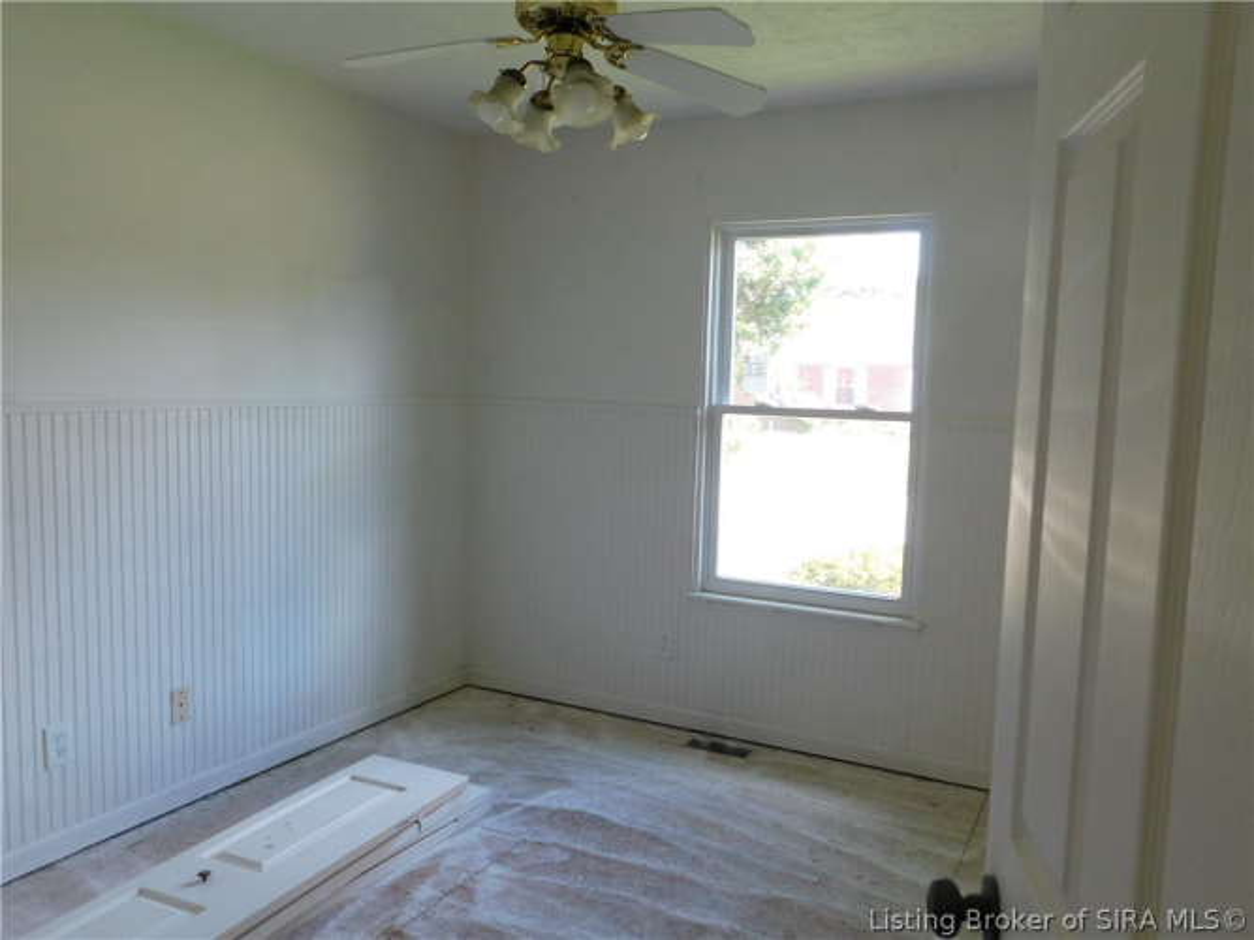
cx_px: 627
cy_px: 470
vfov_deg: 49.7
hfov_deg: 63.5
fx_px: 1014
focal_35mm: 28
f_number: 3.2
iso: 125
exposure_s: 1/30
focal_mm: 4.9
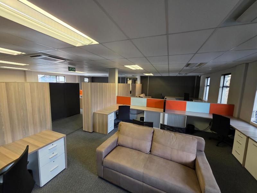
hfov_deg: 106.2
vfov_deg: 89.9
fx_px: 97
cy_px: 96
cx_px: 128
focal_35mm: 13
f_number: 1.9
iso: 320
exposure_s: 1/50
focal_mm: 2.2
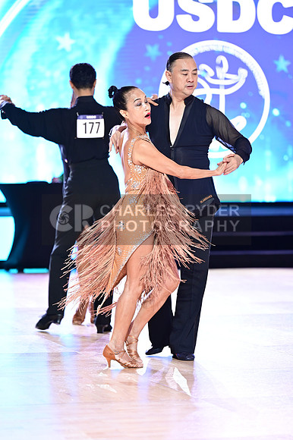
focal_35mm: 135
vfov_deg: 15.2
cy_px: 220
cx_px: 146
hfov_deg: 10.1
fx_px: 1650
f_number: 2.8
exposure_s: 1/200
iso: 1600
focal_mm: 135
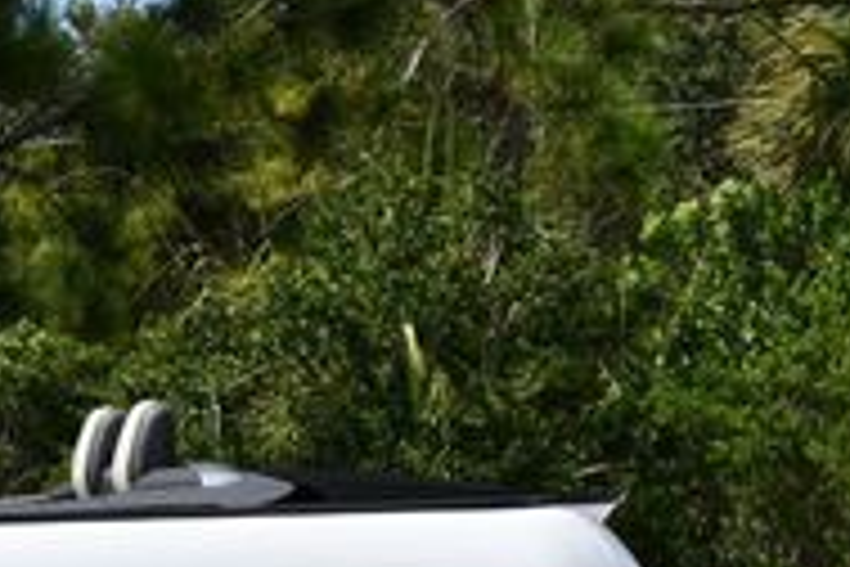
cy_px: 508
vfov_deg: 6.3
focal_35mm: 217
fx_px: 5123
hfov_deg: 9.2
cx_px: -517
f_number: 8
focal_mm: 32
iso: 100
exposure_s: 1/320
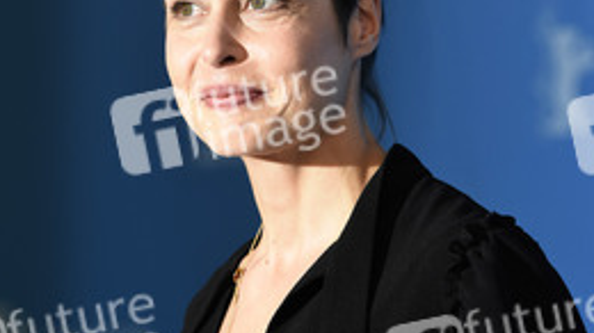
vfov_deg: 3.6
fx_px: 5321
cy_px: 235
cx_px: 295
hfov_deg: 6.4
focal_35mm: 338
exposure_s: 1/320
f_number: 3.5
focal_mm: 140
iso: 800
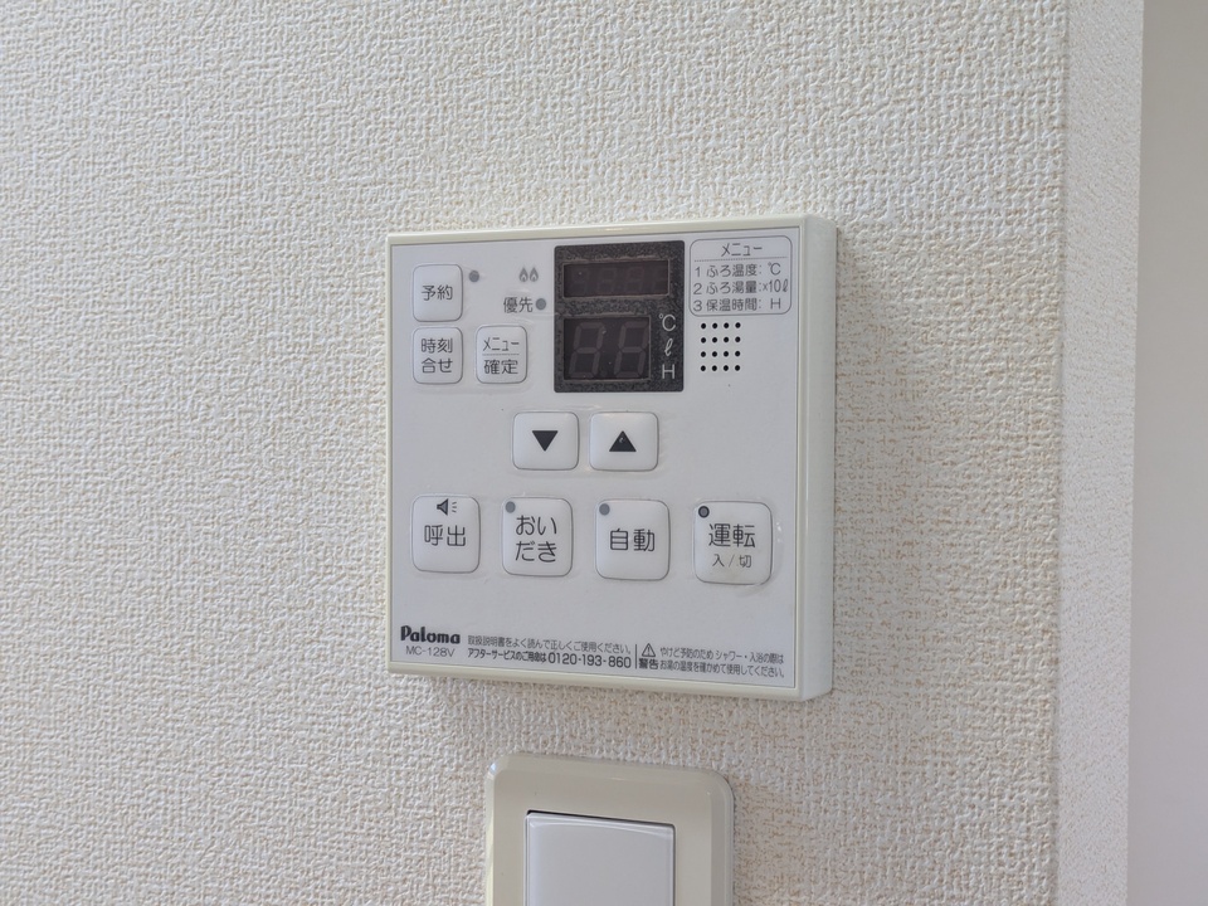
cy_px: 453
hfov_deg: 37.5
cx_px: 604
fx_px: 1780
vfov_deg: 28.6
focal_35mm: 51
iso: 73
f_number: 1.89
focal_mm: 5.43
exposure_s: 1/60
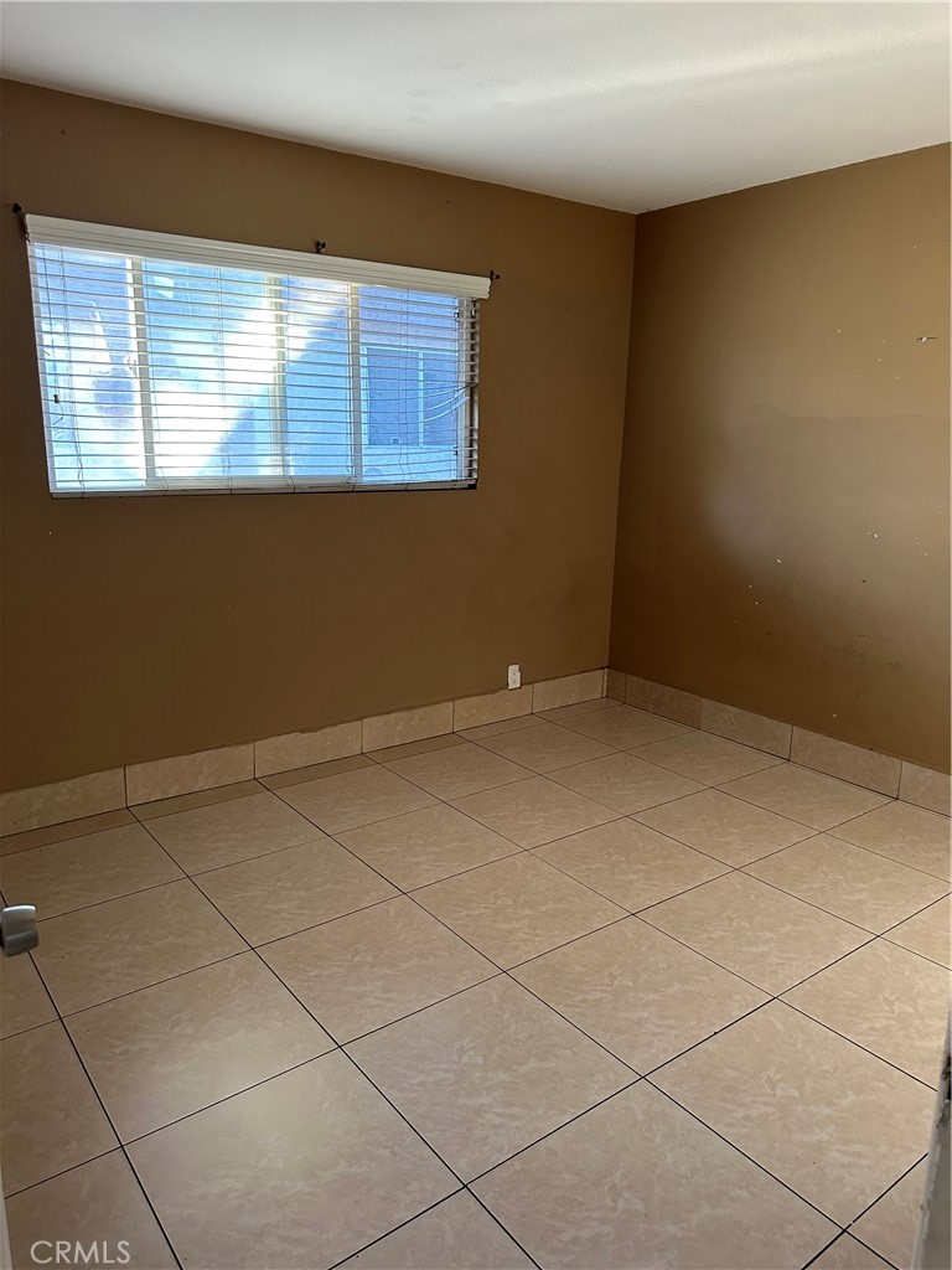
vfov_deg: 71.6
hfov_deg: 56.8
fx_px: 880
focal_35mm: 24
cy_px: 635
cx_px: 476
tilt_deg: -13.0
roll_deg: -1.1
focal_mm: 6.86
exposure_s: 1/60
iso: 400
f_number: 1.78
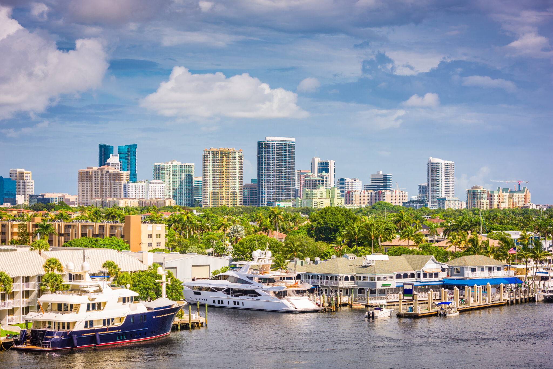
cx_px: 276
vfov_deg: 13.4
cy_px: 184
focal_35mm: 102
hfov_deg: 20.0
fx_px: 1567
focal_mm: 102
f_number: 8
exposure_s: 1/320
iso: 64
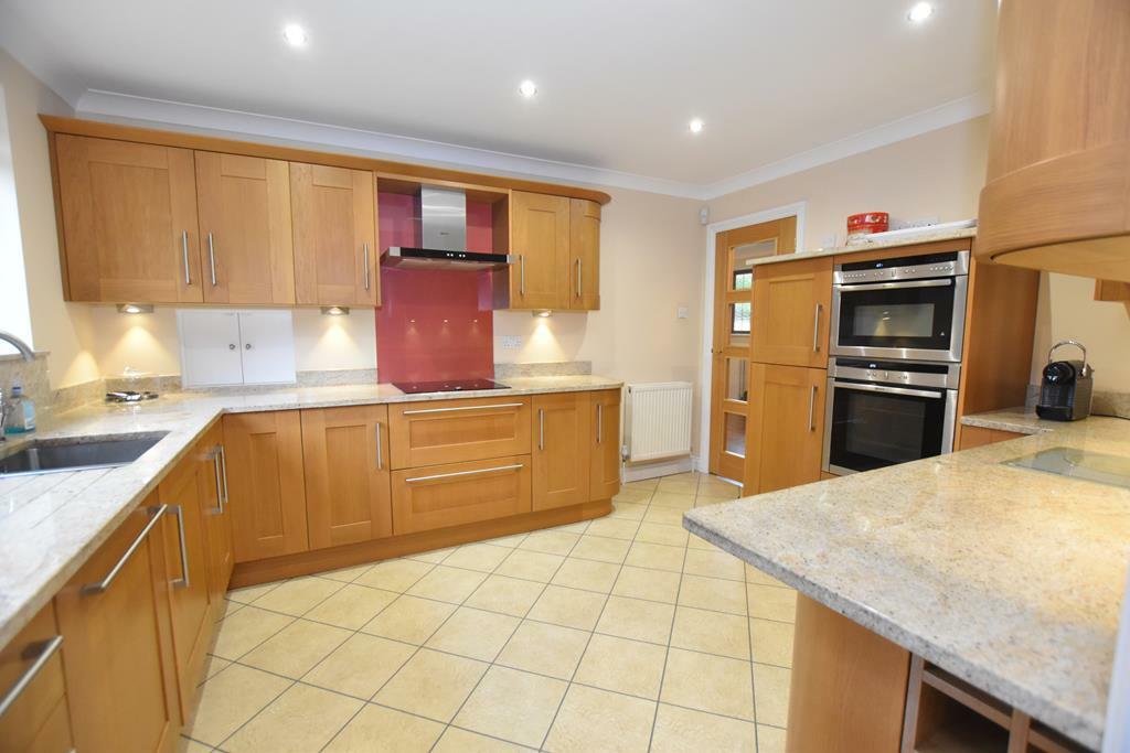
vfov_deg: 77.3
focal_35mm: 15
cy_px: 376
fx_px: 471
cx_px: 565
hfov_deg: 100.4
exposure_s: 1/125
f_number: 3.5
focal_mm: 10
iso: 2000
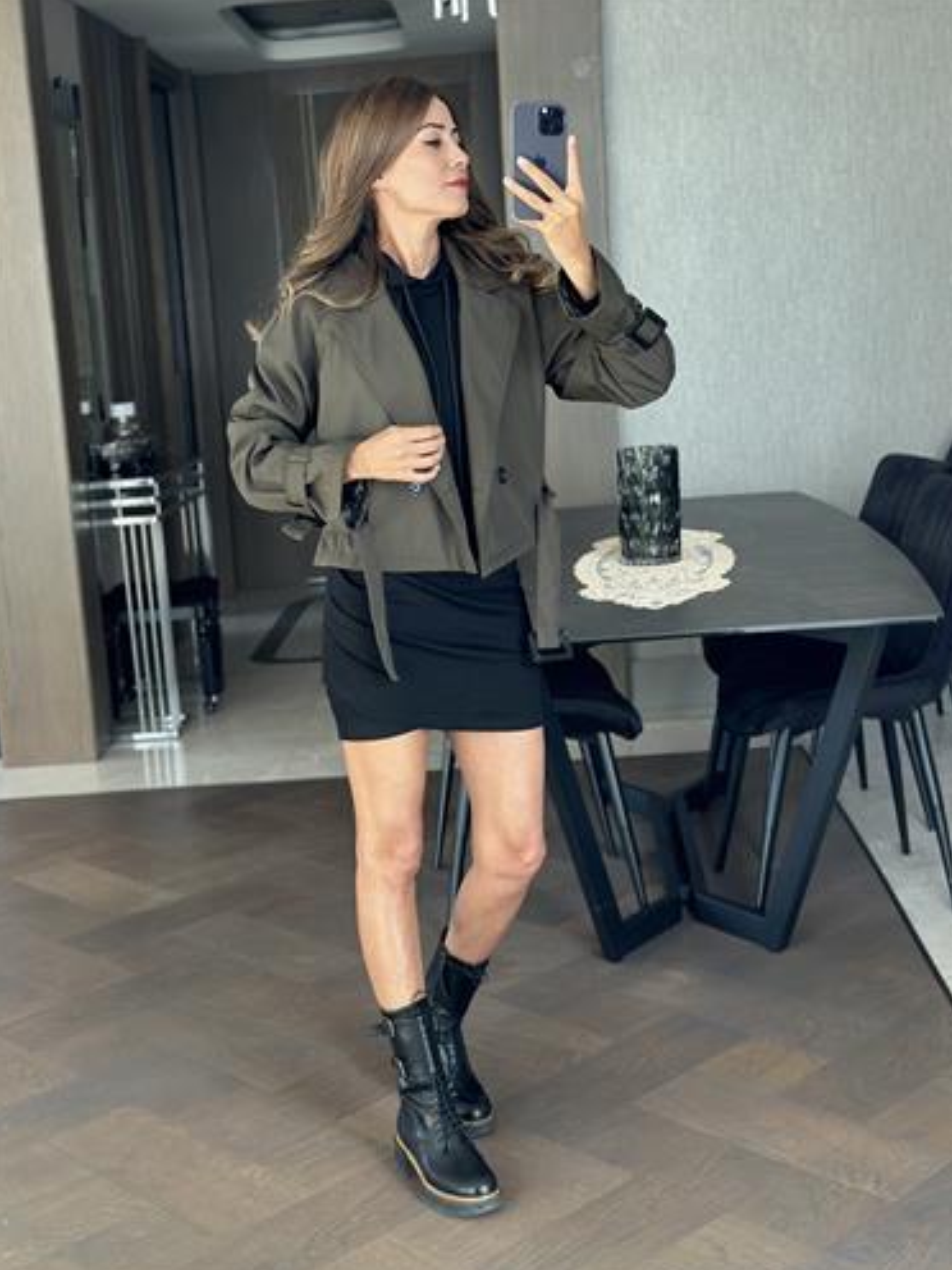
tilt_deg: -20.7
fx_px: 1797
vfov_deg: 38.9
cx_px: 473
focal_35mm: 49
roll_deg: +4.7
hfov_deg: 29.7
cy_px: 640
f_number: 1.78
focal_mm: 6.86
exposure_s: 1/89
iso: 125
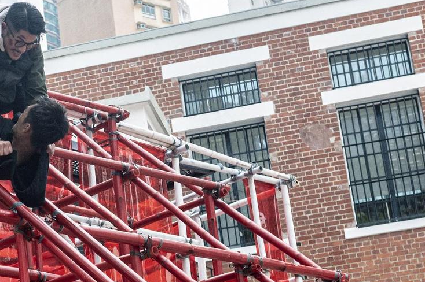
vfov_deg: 12.5
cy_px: 240
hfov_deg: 18.4
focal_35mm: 109
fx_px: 1286
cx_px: 32
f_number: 5
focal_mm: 40
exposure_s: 1/2500
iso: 1000
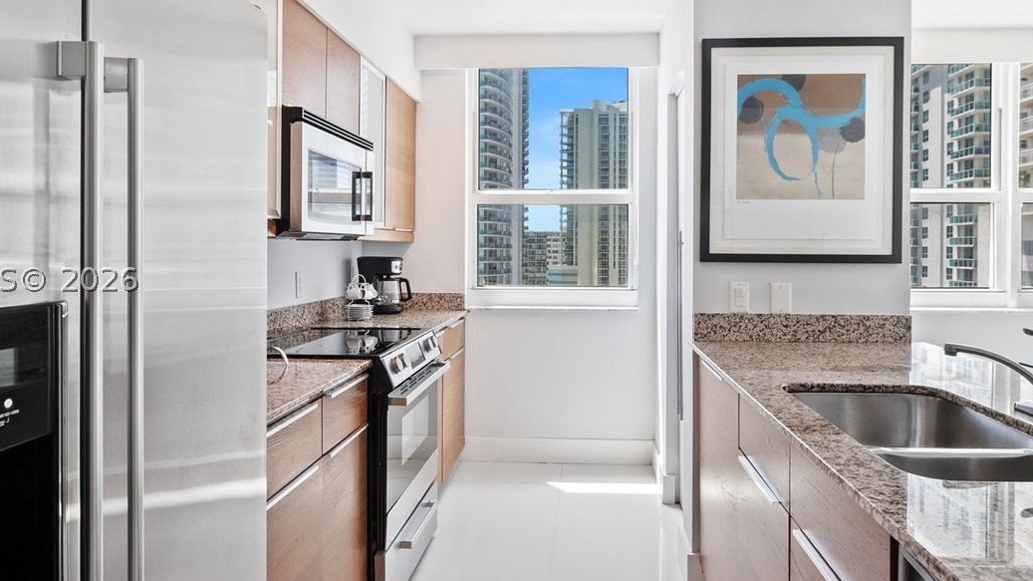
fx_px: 657
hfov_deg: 76.3
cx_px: 530
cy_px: 278
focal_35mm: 24
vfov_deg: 47.7
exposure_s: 1/20
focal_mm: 14
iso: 200
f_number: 8
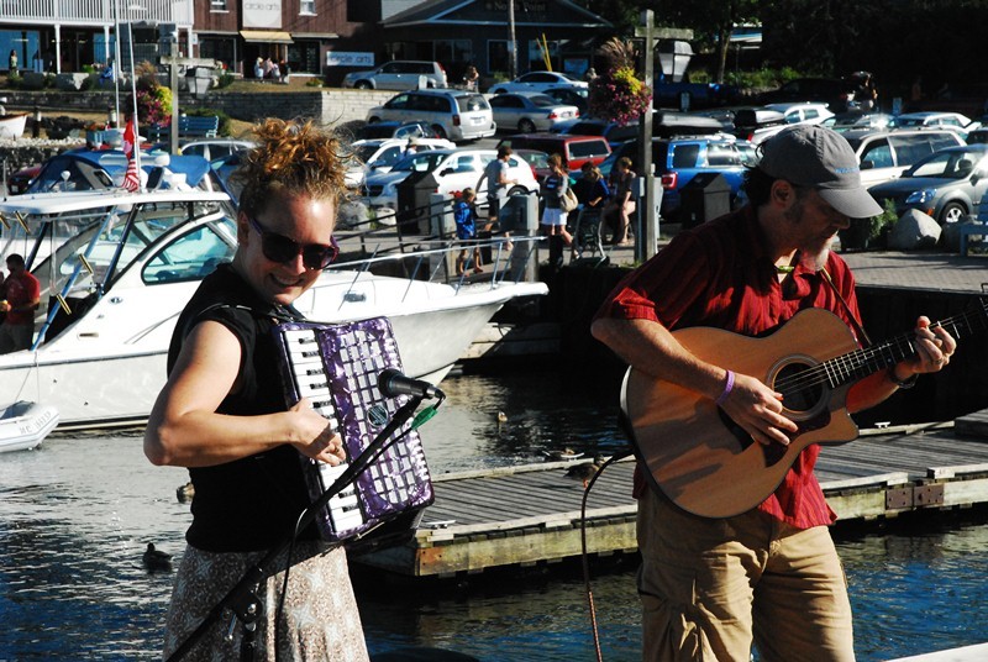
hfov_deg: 24.2
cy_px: 331
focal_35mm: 84
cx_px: 494
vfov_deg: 16.3
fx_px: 2309
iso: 1600
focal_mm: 56
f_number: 11
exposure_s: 1/2000
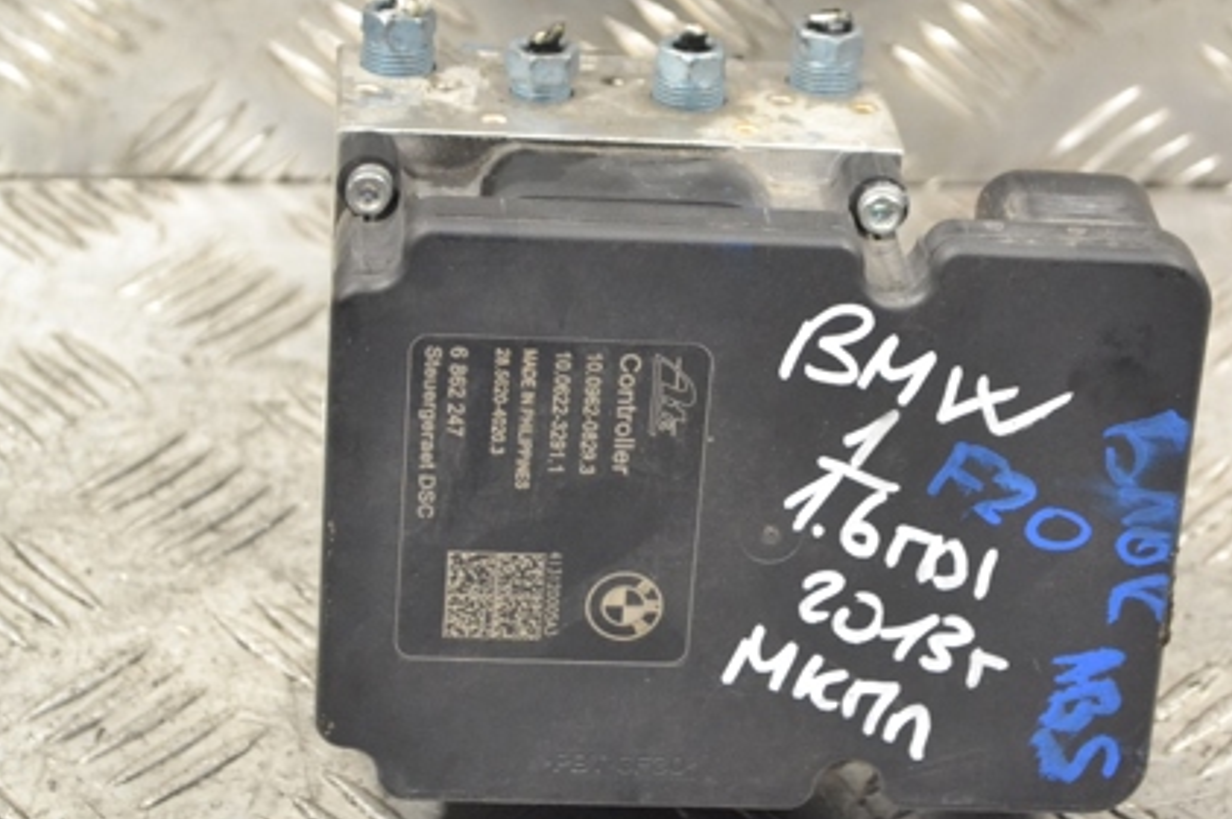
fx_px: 3898
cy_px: 363
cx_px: 770
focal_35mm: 114
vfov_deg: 12.0
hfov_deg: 17.9
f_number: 7.1
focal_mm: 50
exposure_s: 1/200
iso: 3200
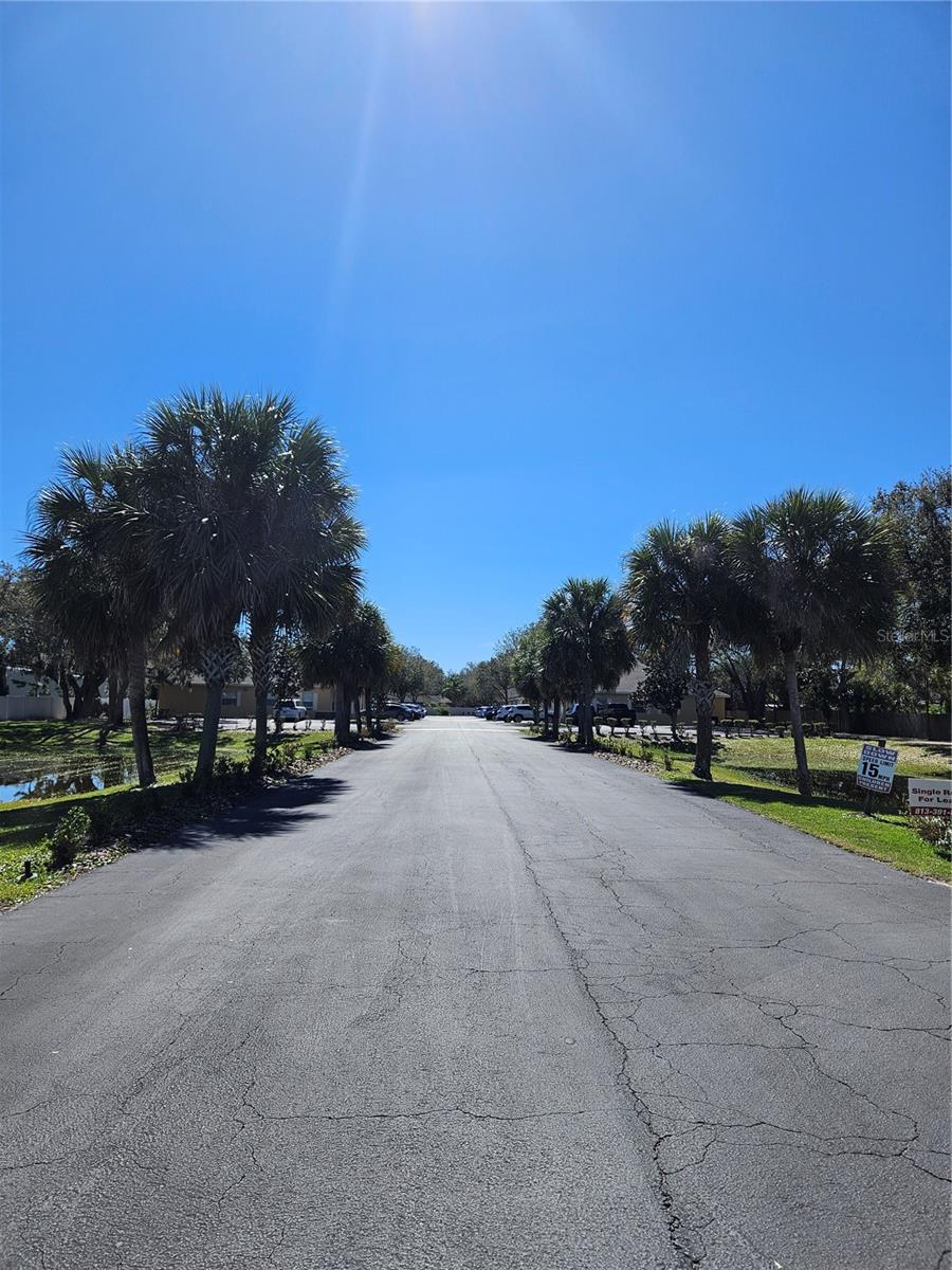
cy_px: 635
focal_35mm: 23
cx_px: 476
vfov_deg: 73.9
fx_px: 843
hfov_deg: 58.9
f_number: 1.8
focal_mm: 5.4
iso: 25
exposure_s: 1/3092
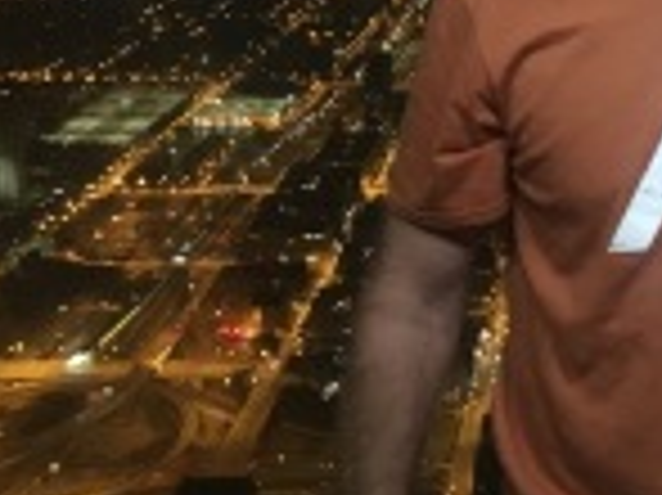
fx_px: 1376
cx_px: 712
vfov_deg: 19.7
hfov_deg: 25.3
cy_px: -14
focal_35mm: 72
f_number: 2.2
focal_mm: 4.15
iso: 320
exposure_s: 1/15
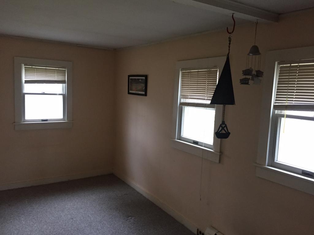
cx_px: 157
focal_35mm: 29
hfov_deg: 61.7
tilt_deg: -6.6
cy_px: 118
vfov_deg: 48.2
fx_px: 263
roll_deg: -2.9
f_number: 2.2
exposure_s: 1/30
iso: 160
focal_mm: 4.15
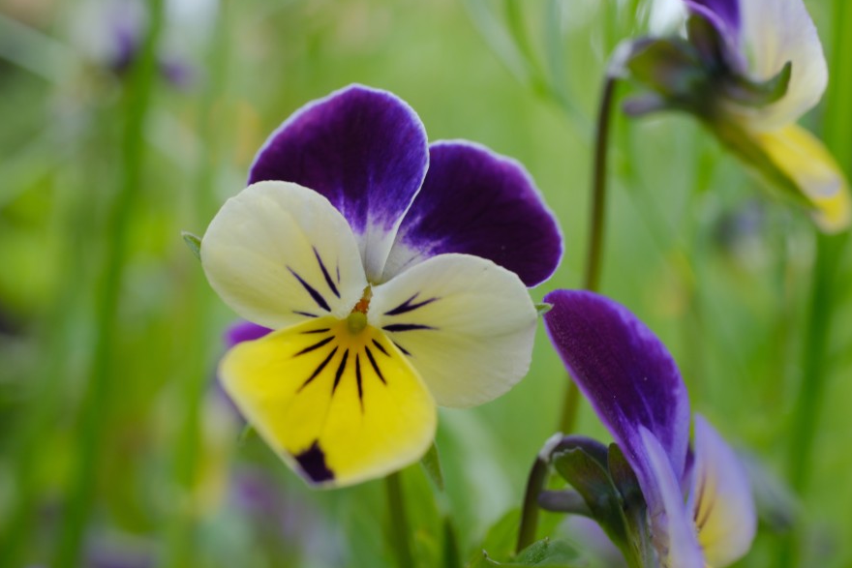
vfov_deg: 29.3
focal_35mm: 46
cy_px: 279
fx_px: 1089
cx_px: 435
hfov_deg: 42.7
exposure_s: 1/52
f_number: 8
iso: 250
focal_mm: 30
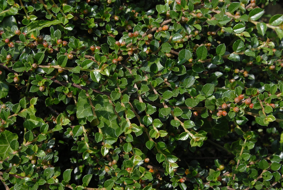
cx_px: 142
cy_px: 95
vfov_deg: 19.8
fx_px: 543
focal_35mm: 69
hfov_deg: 29.2
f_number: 9
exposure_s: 1/320
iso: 400
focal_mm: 46
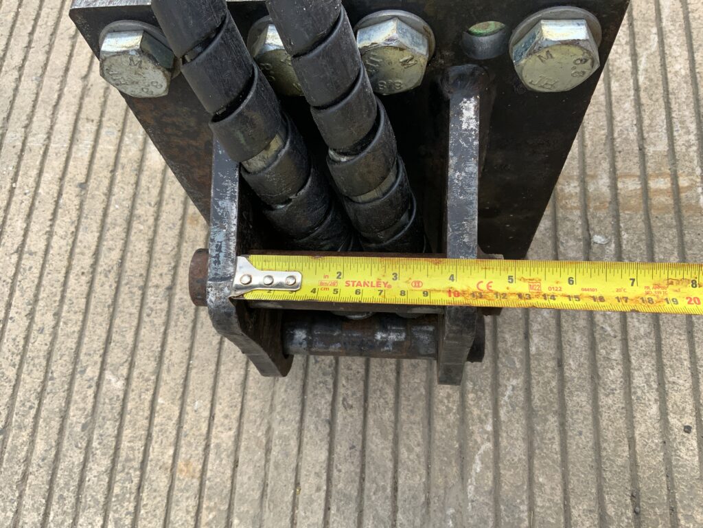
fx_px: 589
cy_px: 264
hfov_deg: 61.7
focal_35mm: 29
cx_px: 352
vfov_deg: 48.2
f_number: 1.8
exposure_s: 1/728
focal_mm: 3
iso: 16
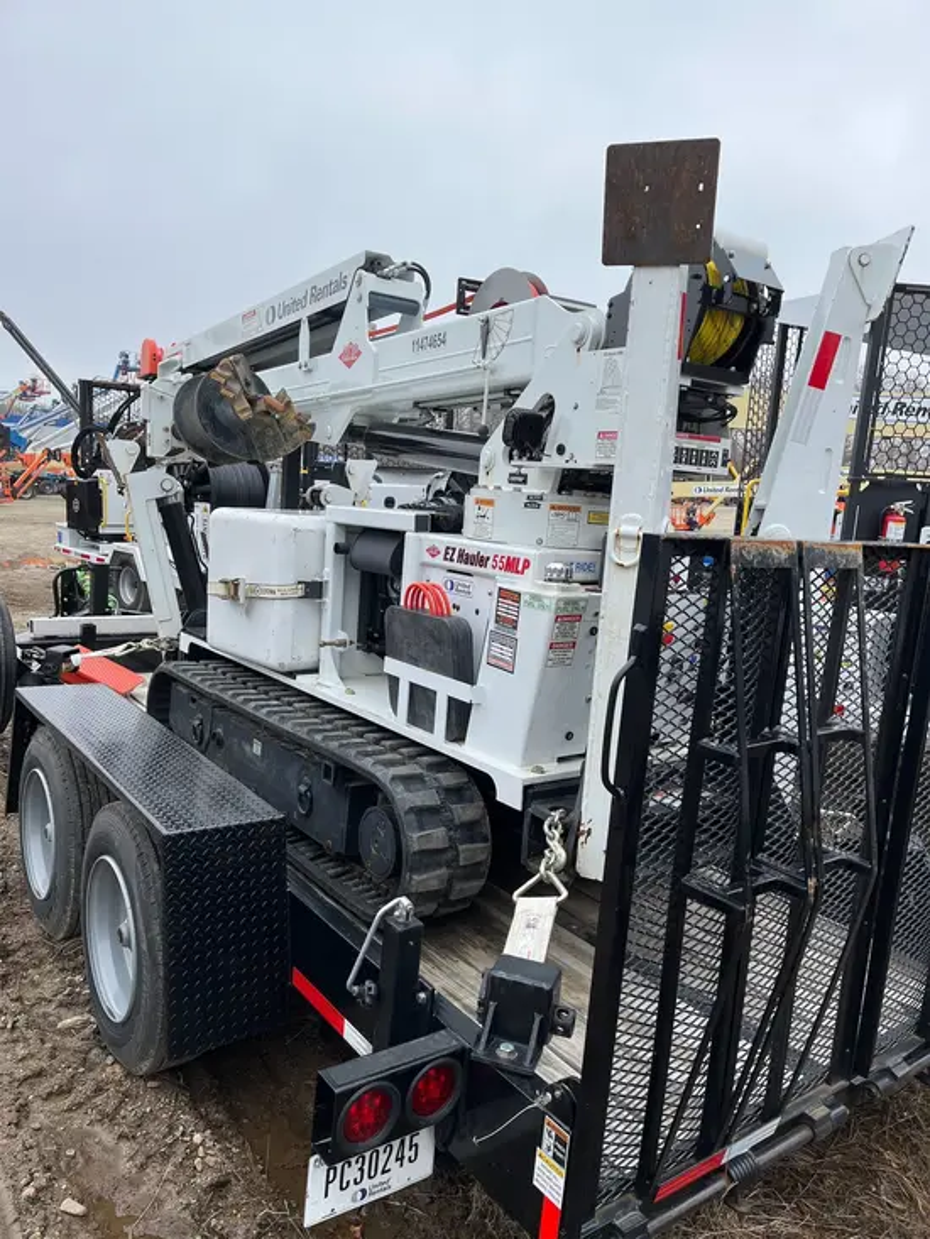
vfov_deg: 67.3
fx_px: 931
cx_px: 465
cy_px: 620
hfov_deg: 53.1
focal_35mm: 26
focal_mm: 5.1
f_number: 1.6
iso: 50
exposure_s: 1/2179
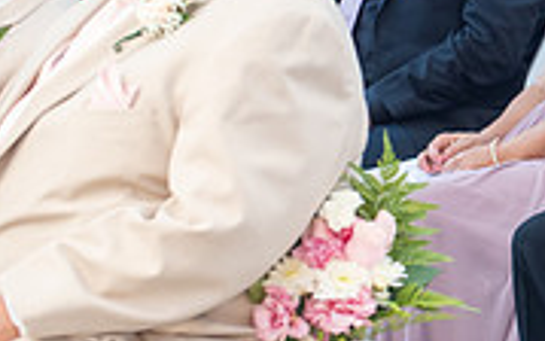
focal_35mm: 414
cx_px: 828
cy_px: 56
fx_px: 6151
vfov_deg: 3.2
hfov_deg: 5.0
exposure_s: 1/160
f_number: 4.5
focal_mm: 125
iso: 640
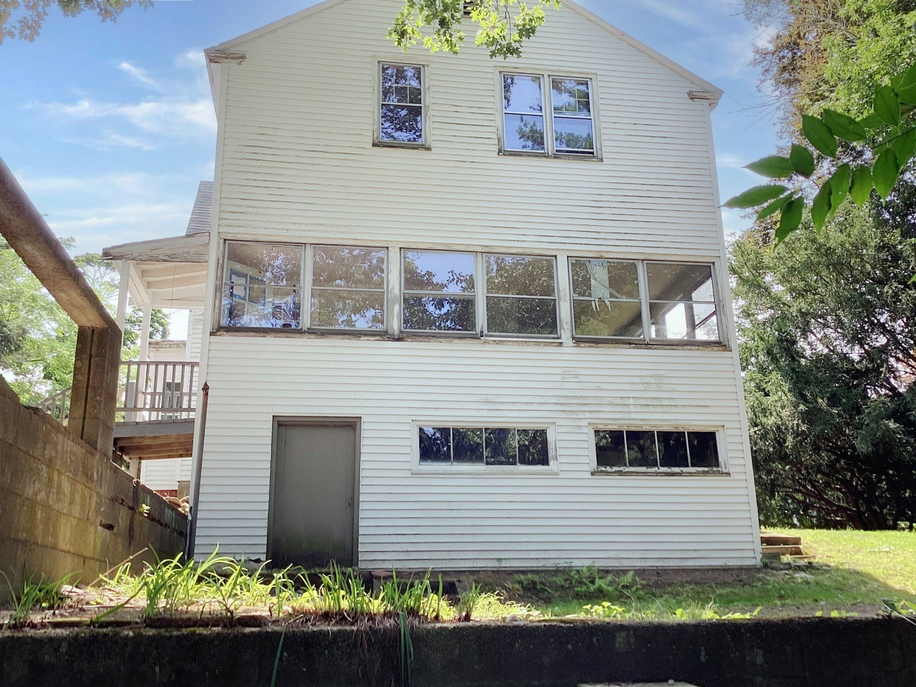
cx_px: 458
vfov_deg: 45.4
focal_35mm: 31
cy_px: 344
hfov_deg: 58.4
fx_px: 820
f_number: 2.4
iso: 25
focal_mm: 3.3
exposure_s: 1/166
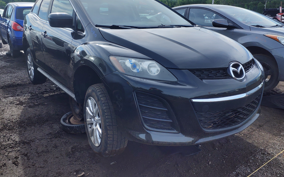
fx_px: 217
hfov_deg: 66.5
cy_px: 76
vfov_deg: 44.4
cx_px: 140
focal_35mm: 28
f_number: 1.9
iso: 40
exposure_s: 1/308
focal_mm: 3.58
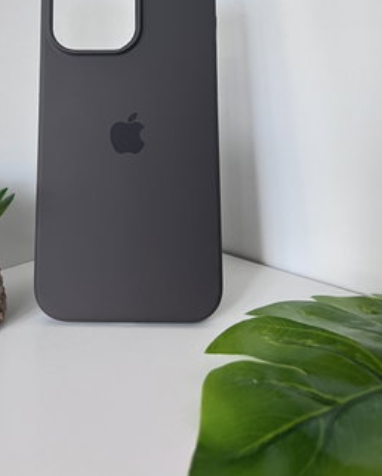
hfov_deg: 35.4
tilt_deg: -5.6
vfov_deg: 41.6
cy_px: 85
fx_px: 593
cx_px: 127
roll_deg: +2.3
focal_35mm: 42
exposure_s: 1/52
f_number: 1.5
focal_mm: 5.7
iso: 125
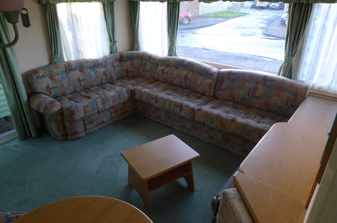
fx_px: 224
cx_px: 168
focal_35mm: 24
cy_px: 112
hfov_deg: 73.8
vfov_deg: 53.0
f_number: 2
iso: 125
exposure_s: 1/60
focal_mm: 5.1
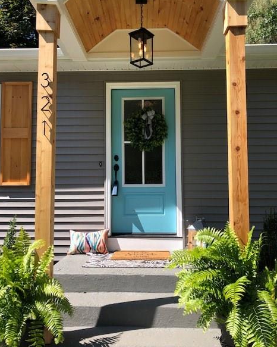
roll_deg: -1.3
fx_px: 308
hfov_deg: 48.5
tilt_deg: +4.5
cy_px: 166
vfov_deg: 58.8
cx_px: 136
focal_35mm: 30
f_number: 1.8
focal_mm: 3.99
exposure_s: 1/941
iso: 20
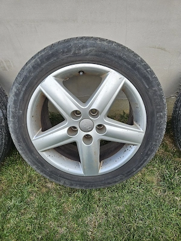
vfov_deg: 73.9
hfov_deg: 58.9
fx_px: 160
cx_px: 90
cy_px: 120
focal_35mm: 23
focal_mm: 5.4
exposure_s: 1/286
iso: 25
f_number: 1.8
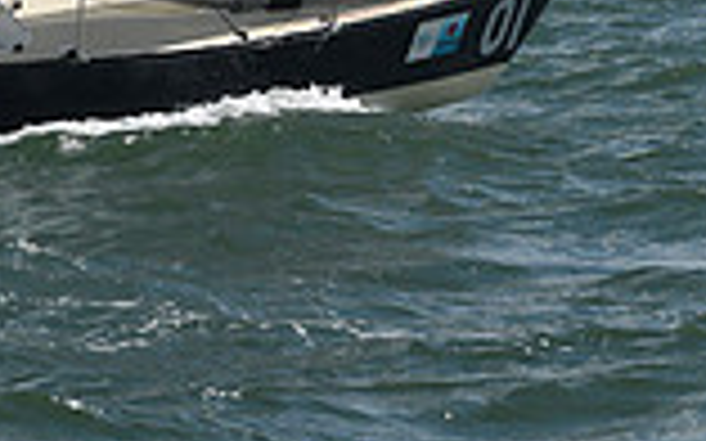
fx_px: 6655
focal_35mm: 346
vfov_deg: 3.7
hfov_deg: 6.1
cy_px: -819
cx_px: 164
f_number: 10
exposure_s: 1/1600
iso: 250
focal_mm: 92
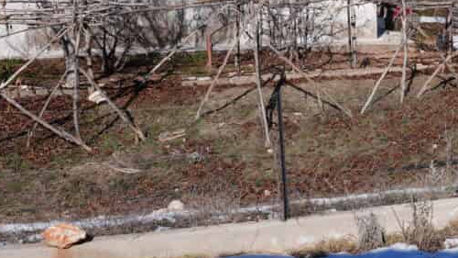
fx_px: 886
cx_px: 519
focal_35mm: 73
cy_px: 148
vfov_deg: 16.5
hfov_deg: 26.4
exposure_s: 1/250
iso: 100
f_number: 10
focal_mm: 17
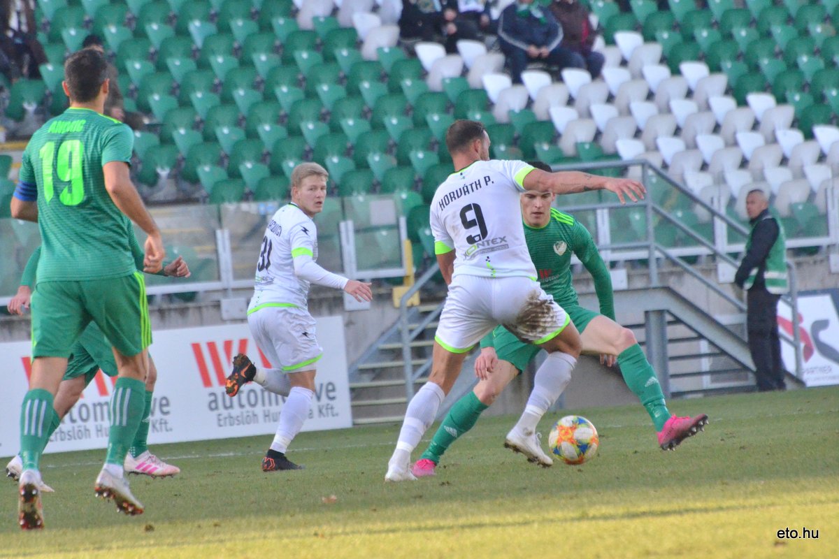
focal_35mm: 405
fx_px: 9438
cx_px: 420
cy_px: 280
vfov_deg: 3.4
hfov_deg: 5.1
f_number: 7.1
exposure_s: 1/3200
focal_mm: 270
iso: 3200
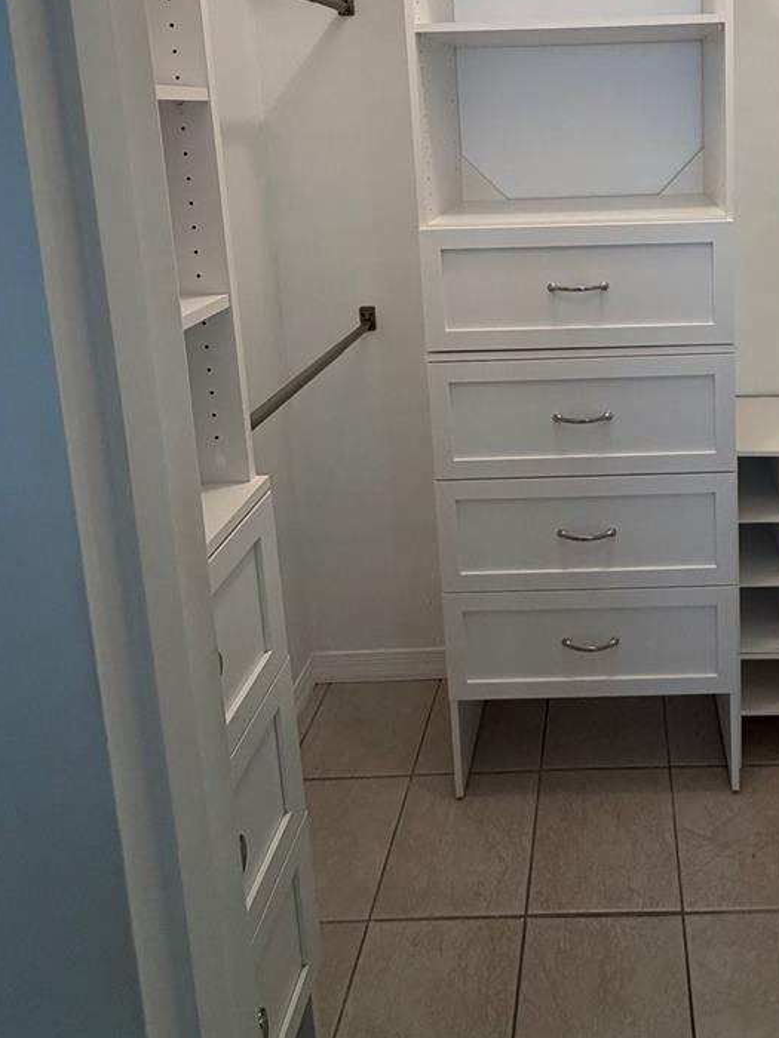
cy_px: 211
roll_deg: +1.0
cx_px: 613
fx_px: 720
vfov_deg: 65.3
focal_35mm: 24
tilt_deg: -7.5
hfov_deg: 53.4
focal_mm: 2.22
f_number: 2.2
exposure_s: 1/120
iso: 250
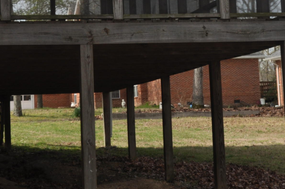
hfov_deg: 19.3
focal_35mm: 106
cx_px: 152
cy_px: -21
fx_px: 838
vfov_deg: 12.6
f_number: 9
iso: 200
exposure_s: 1/200
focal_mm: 28
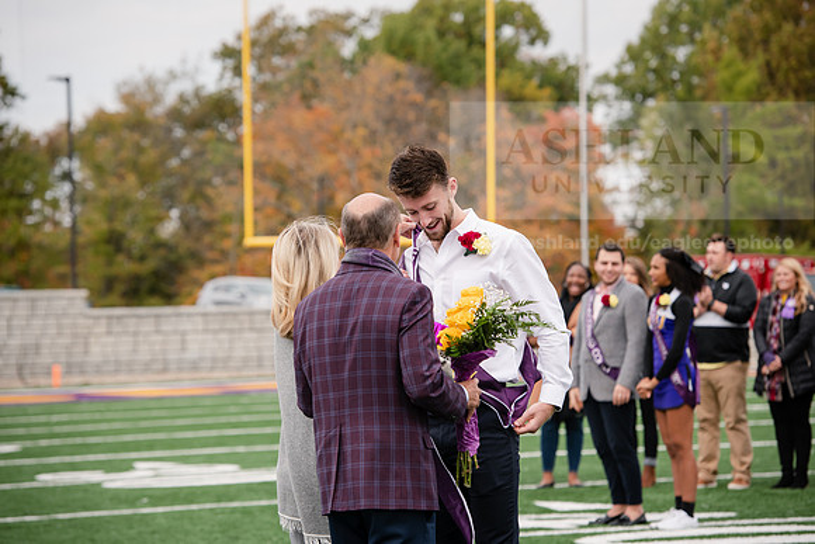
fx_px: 3057
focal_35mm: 135
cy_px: 272
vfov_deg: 10.2
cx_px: 408
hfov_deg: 15.2
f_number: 5
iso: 320
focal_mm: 135
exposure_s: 1/800
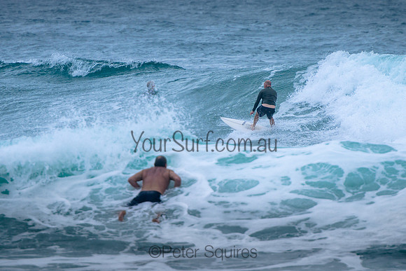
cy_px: 90
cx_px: 239
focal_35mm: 550
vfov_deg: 2.5
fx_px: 6206
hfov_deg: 3.7
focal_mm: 400
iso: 320
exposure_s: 1/2000
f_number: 5.6
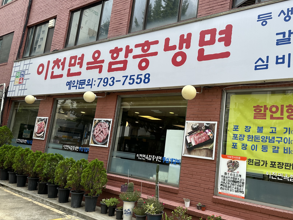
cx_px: 181
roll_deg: -6.4
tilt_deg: +8.5
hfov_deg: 59.3
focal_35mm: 30
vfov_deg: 46.8
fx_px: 254
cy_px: 110
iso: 80
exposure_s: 1/1374
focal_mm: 6.86
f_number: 1.78
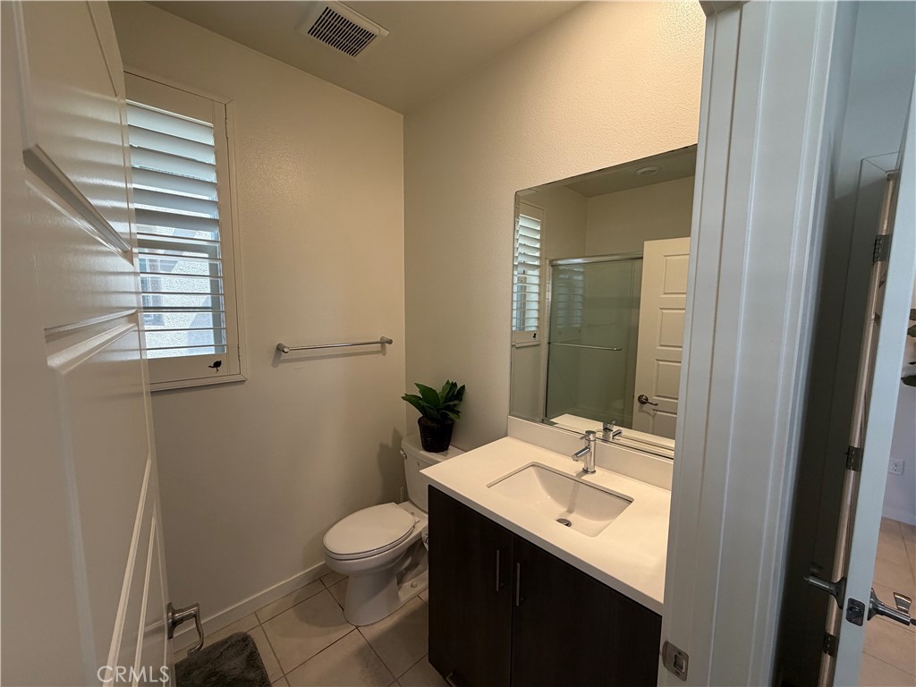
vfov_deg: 85.7
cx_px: 458
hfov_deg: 102.1
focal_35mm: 14
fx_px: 370
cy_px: 344
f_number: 2.2
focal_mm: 2.22
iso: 250
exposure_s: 1/120
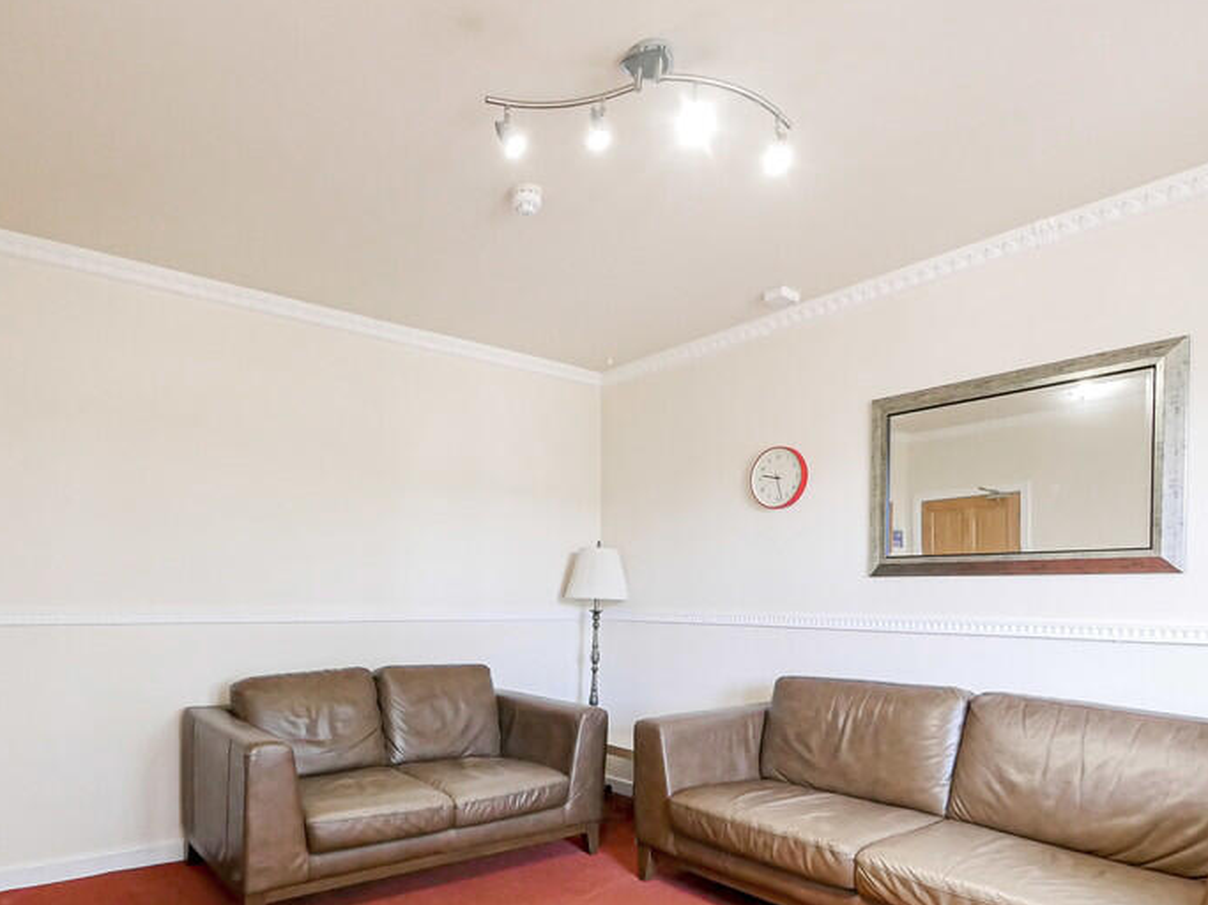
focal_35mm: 21
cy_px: 626
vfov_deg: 61.4
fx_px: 733
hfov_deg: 78.5
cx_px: 518
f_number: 4
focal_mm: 7
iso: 2500
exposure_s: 1/60
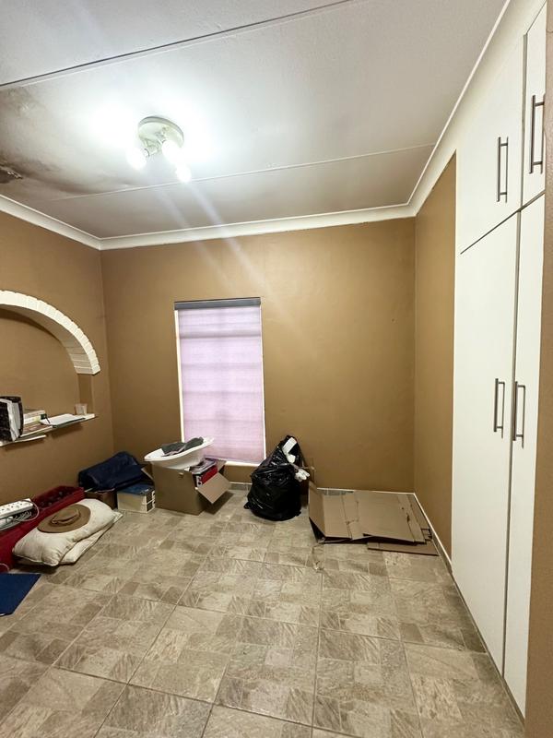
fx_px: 298
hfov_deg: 85.7
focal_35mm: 14
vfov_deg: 102.1
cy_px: 369
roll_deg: +0.9
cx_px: 276
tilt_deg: -4.0
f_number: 2.2
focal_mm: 2.22
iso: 320
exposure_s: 1/50
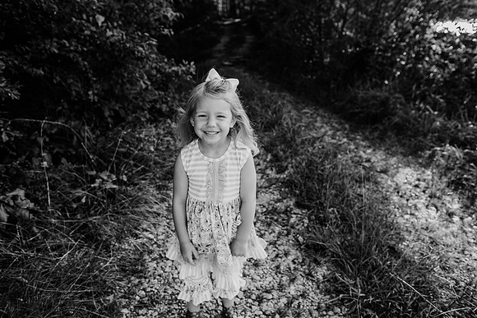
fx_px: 318
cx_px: 238
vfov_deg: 53.2
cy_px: 159
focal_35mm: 24
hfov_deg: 73.7
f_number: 3.5
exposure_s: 1/640
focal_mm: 24
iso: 200
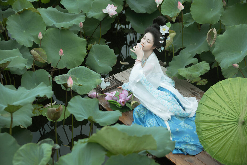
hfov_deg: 28.8
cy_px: 82
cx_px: 124
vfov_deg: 19.5
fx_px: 480
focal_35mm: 70
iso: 100
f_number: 2.8
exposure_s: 1/640
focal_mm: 70
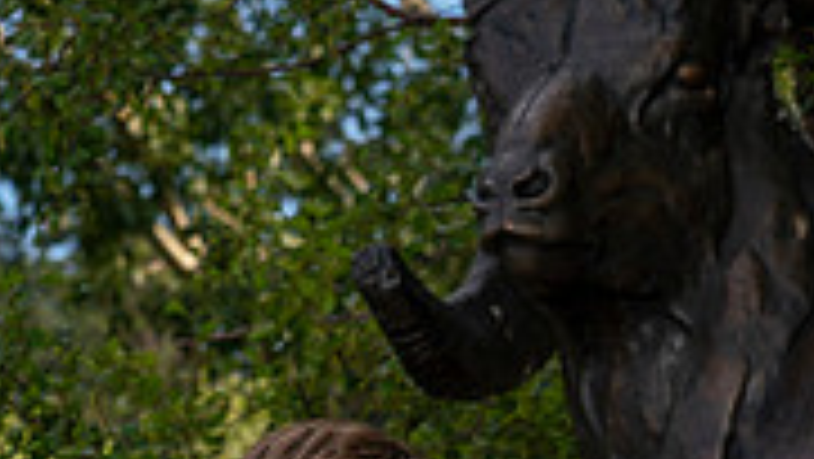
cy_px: 605
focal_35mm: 185
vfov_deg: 6.5
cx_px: 630
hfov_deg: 11.6
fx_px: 3995
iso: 100
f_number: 5
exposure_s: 1/200
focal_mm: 55
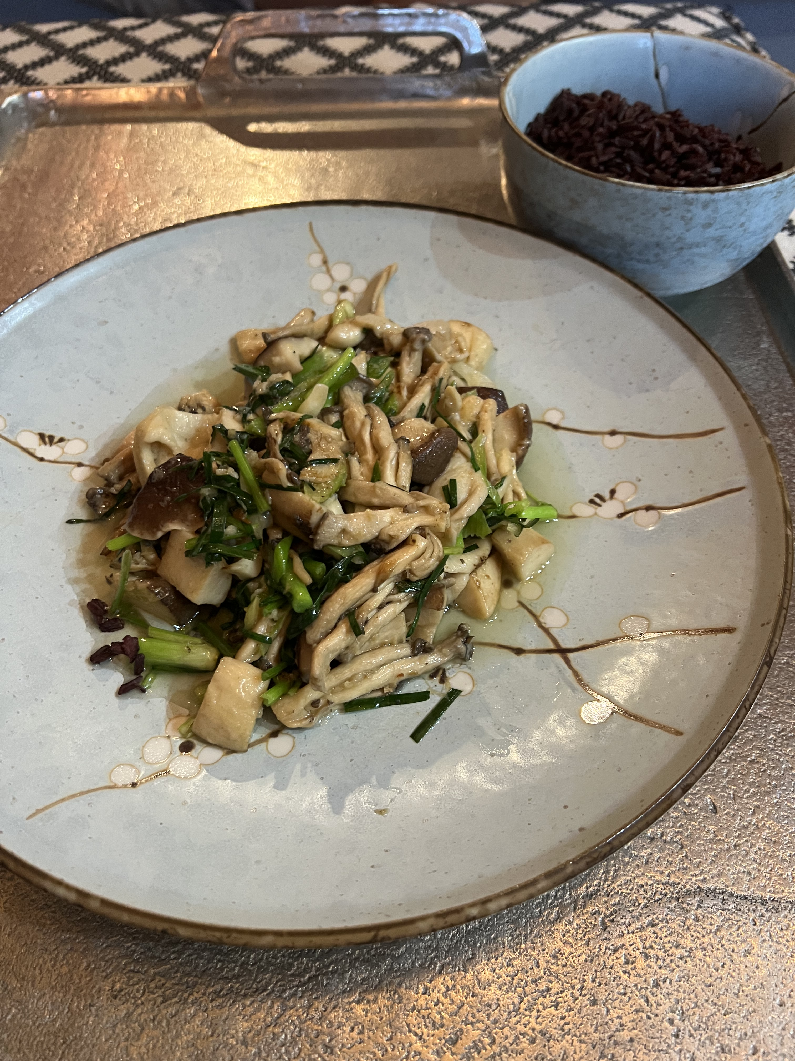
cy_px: 530
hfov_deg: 53.1
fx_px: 796
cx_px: 398
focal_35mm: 26
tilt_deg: -53.6
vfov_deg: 67.3
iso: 400
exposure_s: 1/33
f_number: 1.5
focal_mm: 5.7
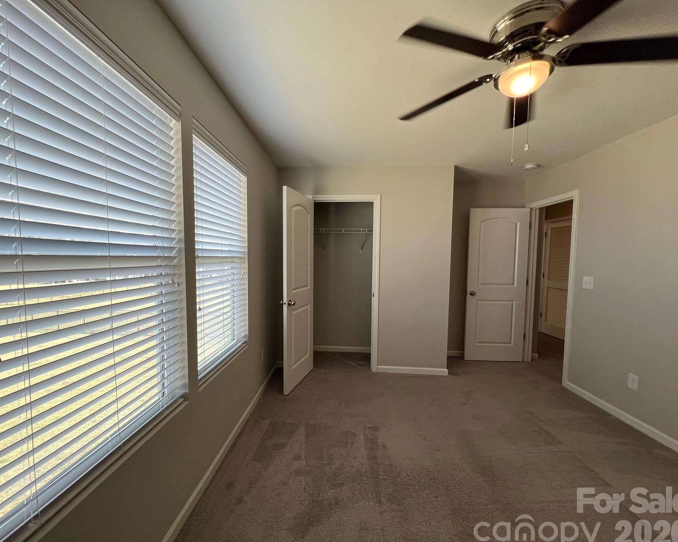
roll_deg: -0.8
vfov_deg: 88.0
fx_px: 281
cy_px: 279
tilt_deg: -4.8
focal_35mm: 14
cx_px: 319
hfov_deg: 100.6
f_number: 1.8
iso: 80
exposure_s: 1/120
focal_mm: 1.57
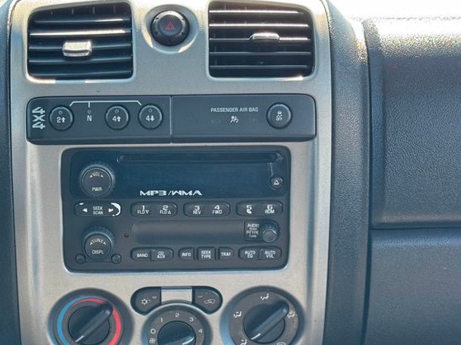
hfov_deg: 22.2
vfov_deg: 16.8
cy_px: 211
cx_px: 153
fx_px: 1172
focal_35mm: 88
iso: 100
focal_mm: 6.76
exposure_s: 1/162
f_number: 1.78
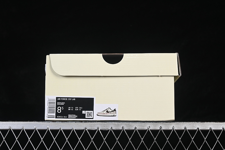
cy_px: 75
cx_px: 112
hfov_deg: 27.0
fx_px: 469
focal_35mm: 75
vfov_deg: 18.2
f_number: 8
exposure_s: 1/80
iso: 160
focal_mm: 50
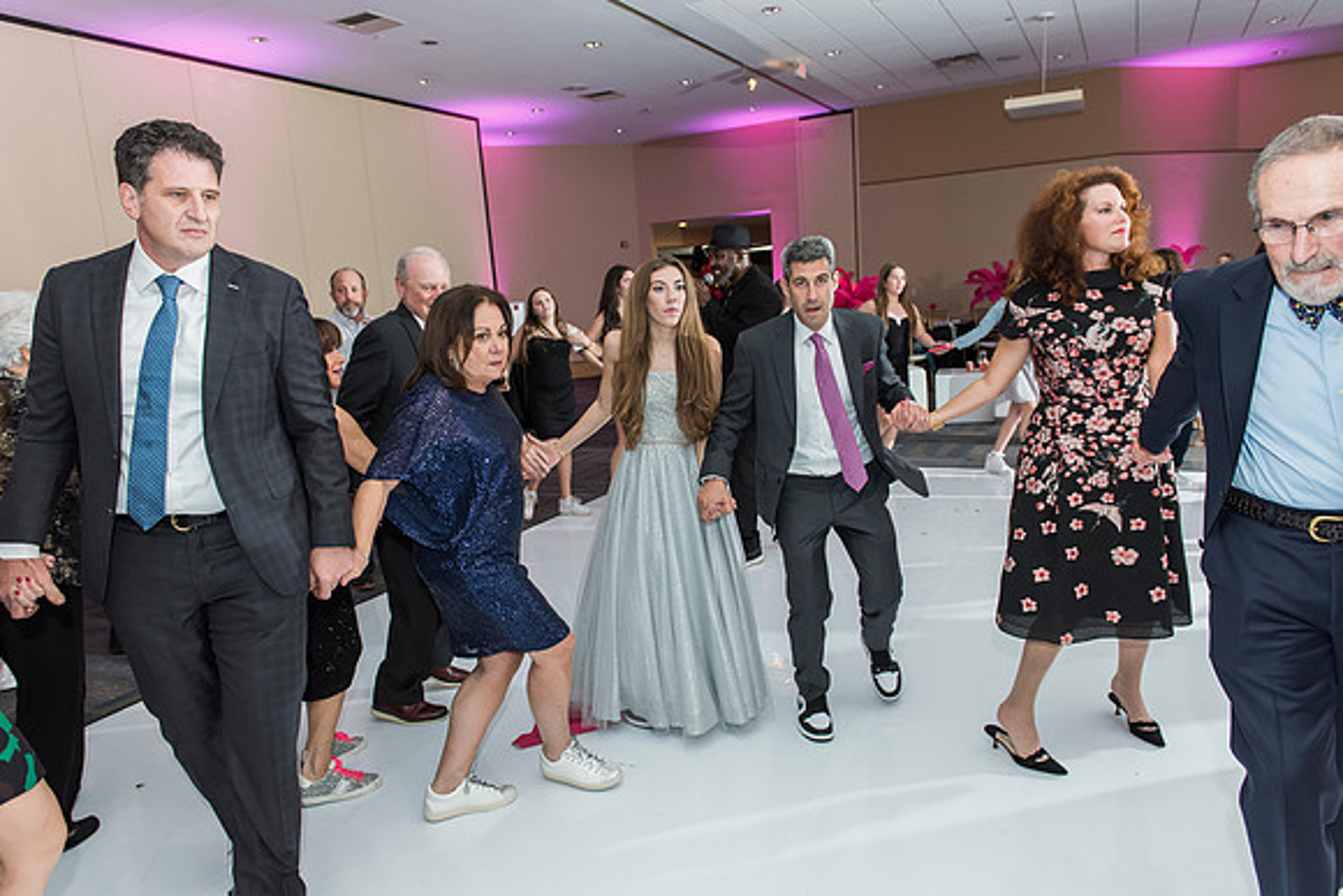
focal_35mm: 24
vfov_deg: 53.2
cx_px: 672
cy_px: 448
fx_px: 896
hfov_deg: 73.7
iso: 1000
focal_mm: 24
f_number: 4
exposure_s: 1/100
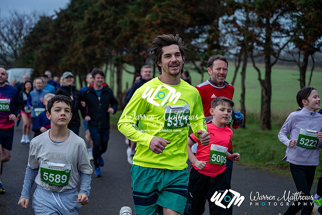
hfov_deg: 28.8
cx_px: 161
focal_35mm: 70
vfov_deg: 19.5
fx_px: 626
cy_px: 108
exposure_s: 1/1250
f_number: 2.8
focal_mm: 70
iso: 320
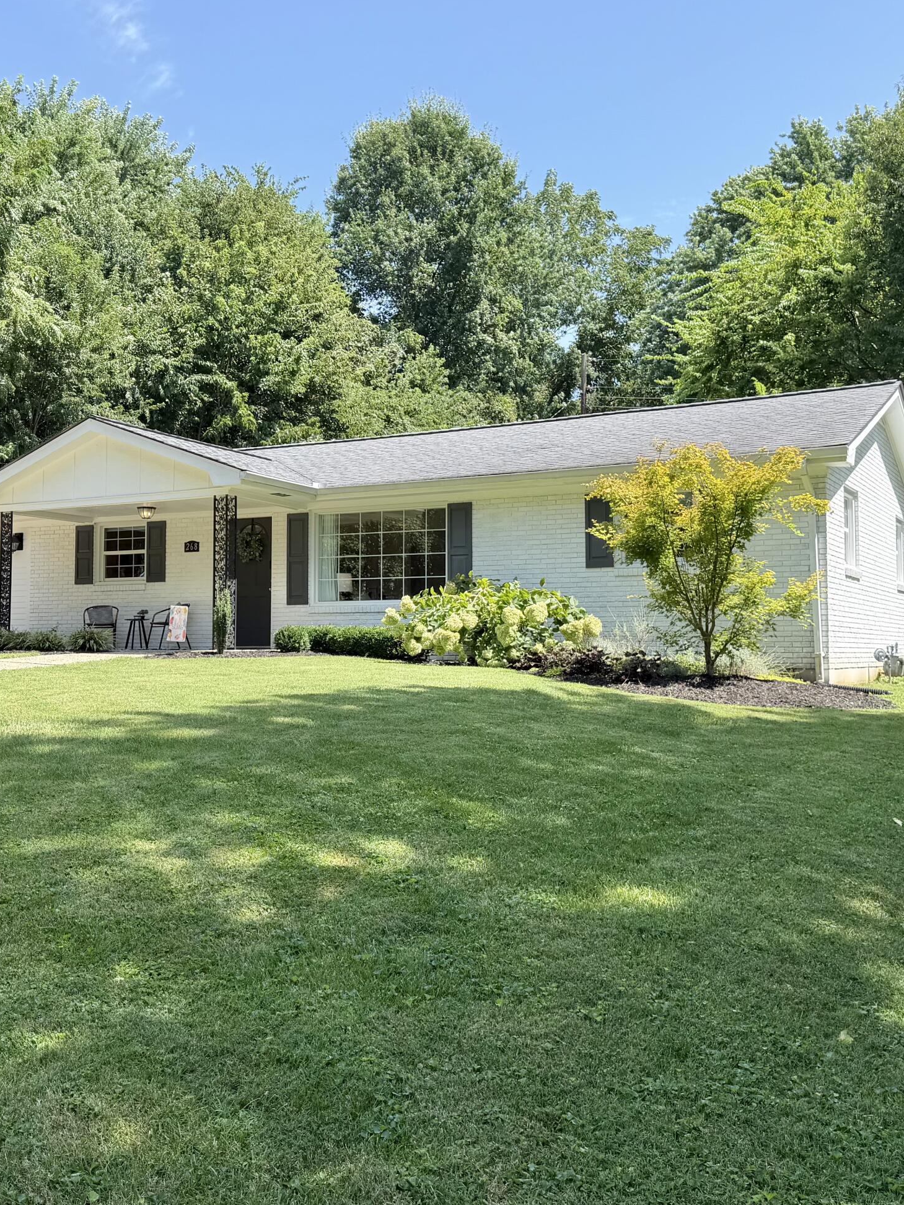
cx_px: 356
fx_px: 1289
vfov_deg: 50.1
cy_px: 564
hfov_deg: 38.5
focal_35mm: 37
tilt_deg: +3.6
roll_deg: -0.7
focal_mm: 6.76
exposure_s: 1/1618
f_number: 1.78
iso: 80
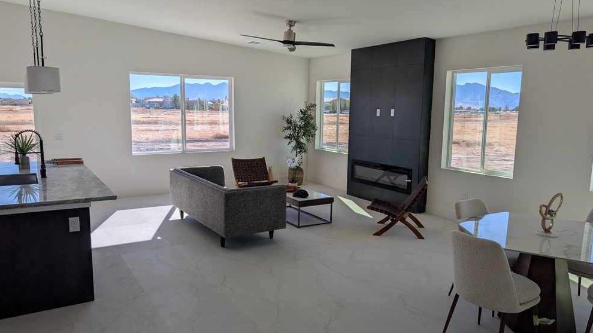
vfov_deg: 42.9
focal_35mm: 27
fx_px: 425
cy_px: 169
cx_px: 293
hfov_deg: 69.9
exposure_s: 1/1058
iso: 20
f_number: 1.68
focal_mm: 6.9
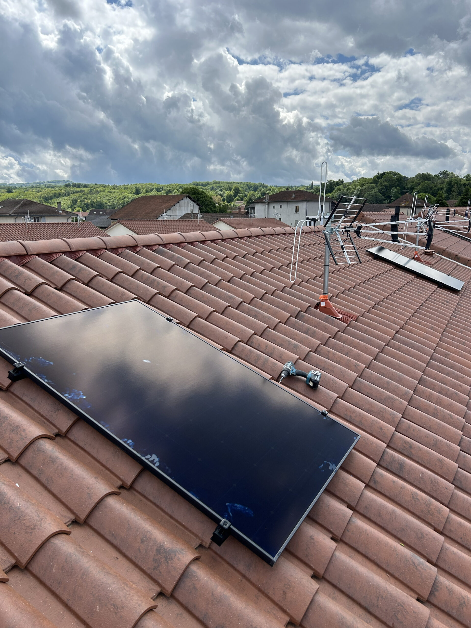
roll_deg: +0.3
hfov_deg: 53.1
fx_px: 472
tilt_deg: -11.4
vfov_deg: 67.3
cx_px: 236
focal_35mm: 26
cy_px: 314
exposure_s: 1/3968
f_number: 1.5
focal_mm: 5.7
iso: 50
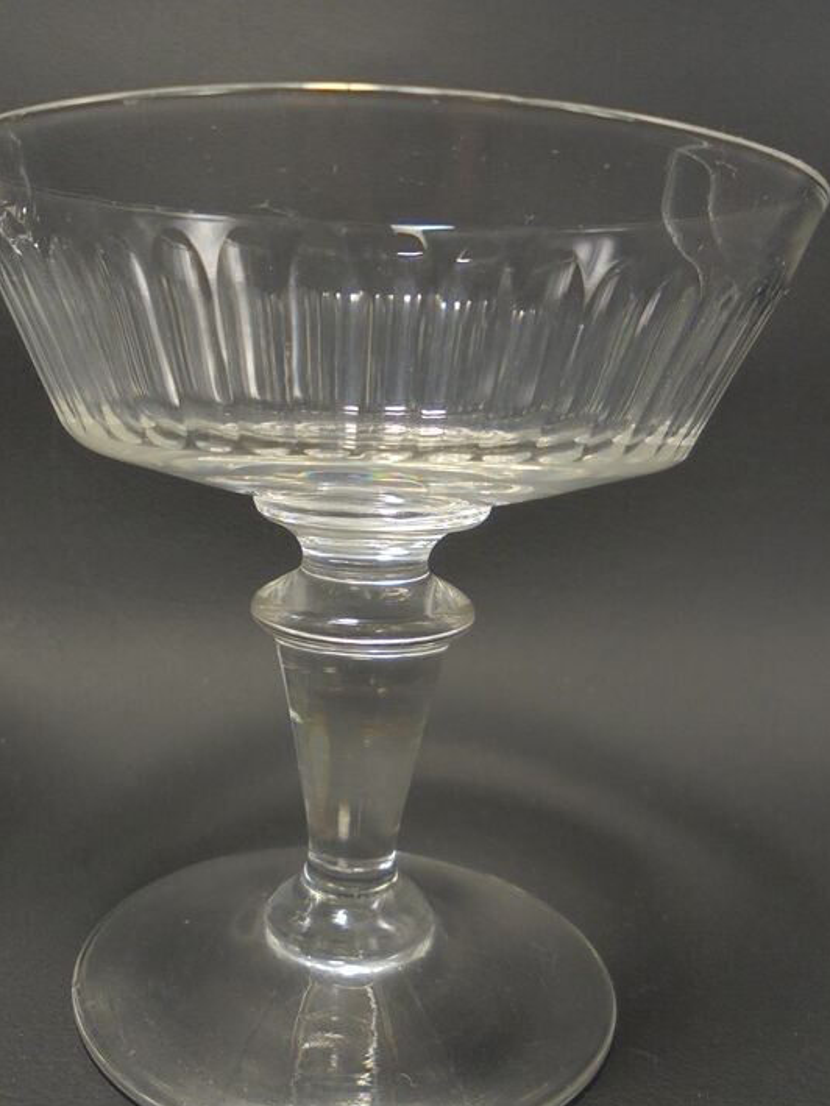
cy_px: 565
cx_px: 375
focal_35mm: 33
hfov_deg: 42.9
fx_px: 1055
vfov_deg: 55.3
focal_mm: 4.6
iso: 100
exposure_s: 1/30
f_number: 3.5
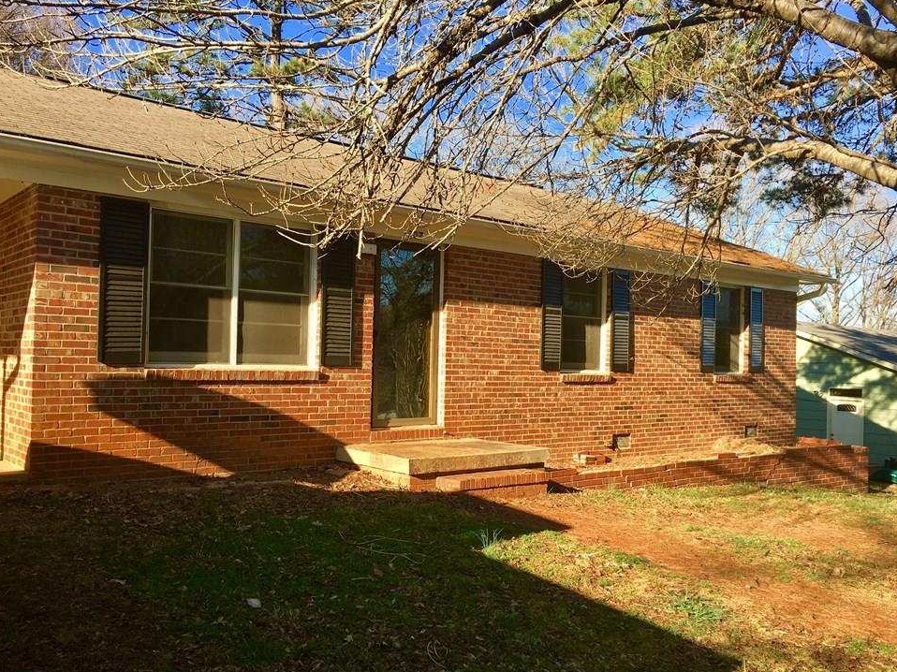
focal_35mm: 31
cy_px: 349
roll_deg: -2.1
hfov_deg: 58.4
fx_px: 803
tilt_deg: +0.8
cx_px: 436
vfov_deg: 45.4
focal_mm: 4.15
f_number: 2.2
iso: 25
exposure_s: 1/484
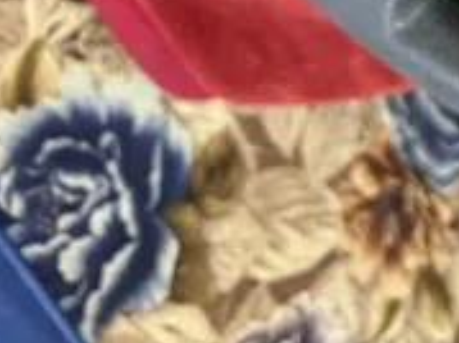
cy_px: -264
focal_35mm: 93
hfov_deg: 17.5
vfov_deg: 14.2
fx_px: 1232
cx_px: 800
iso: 500
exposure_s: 1/33
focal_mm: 5.96
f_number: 1.6
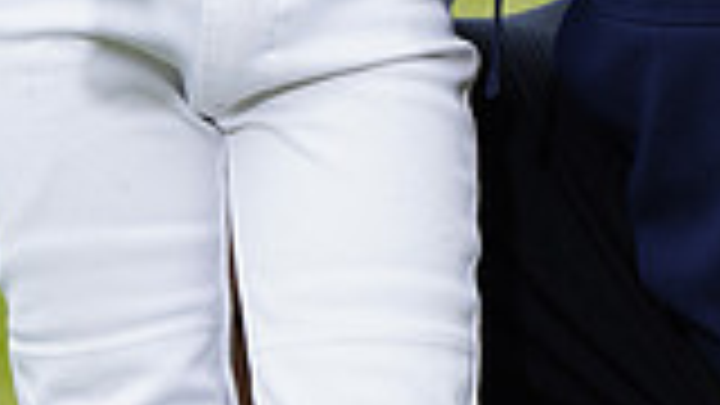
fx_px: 10615
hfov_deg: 3.9
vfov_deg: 2.2
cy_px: -684
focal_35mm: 556
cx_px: 533
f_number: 6.3
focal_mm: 146
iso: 100
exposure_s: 1/250
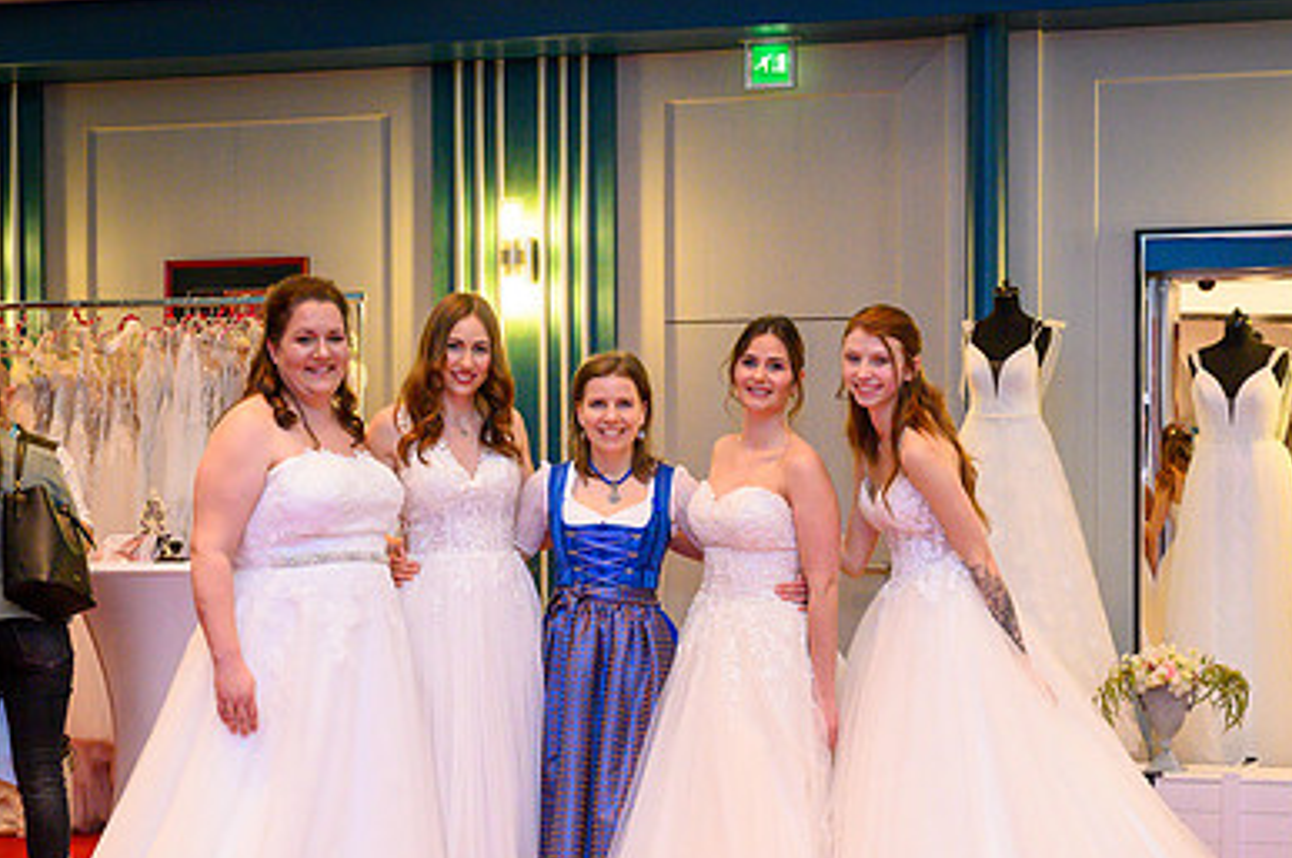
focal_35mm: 66
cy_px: 604
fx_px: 2366
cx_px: 751
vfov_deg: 20.5
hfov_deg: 30.5
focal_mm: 44
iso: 5000
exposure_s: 1/60
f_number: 9
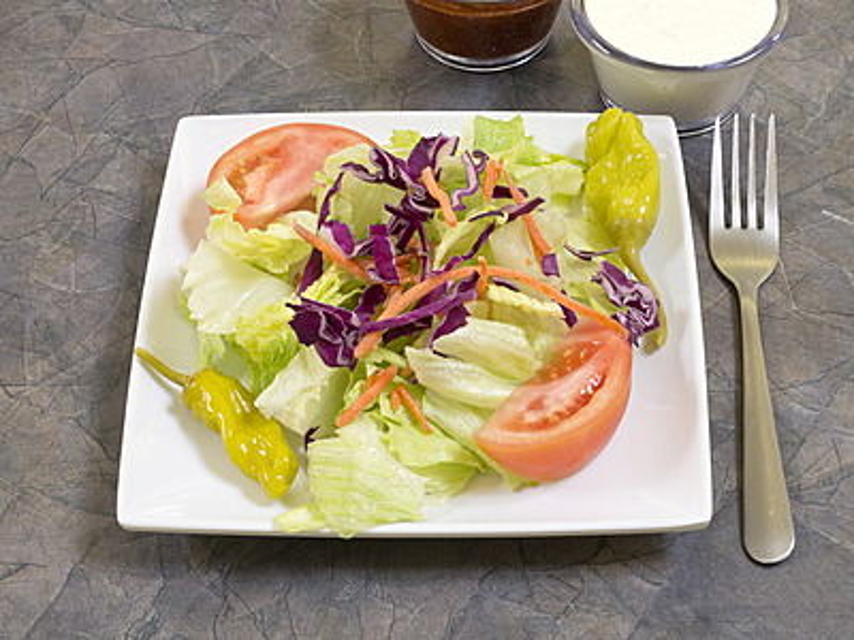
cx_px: 427
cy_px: 320
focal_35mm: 44
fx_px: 1086
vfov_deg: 32.9
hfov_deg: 42.9
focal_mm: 22
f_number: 11
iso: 100
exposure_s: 1/3
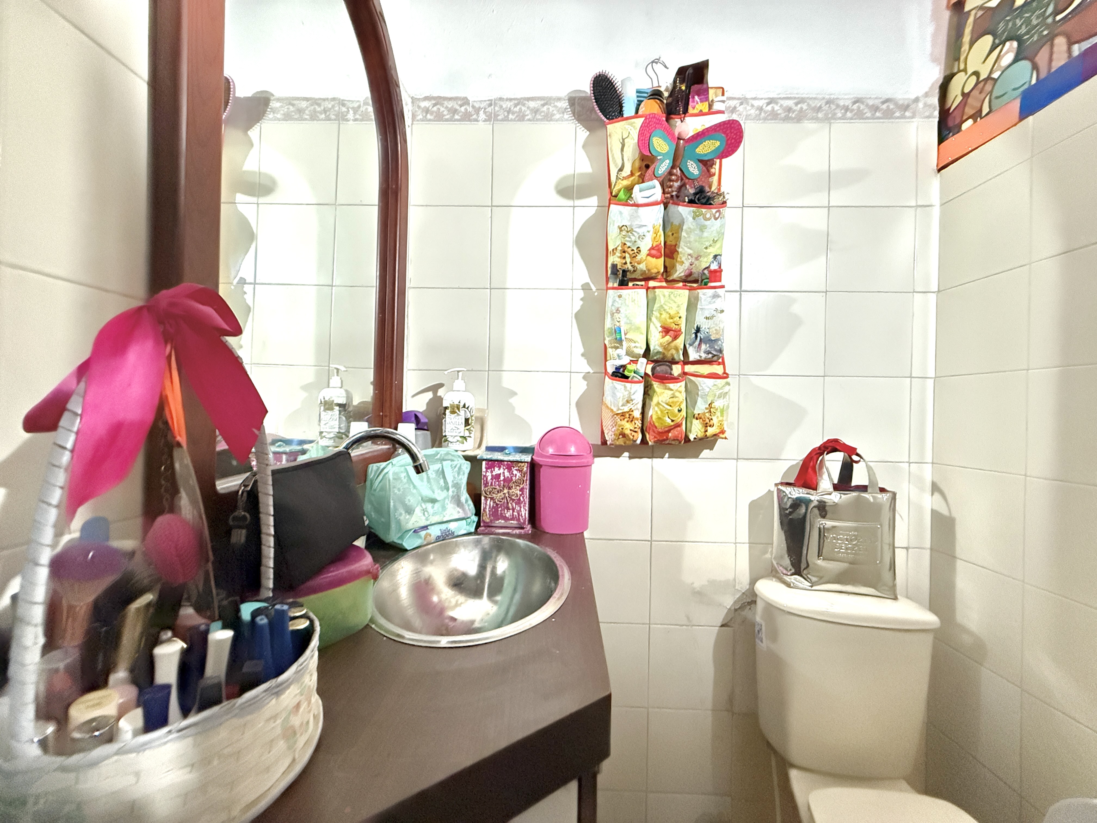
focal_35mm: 14
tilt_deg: +0.0
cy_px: 412
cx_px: 548
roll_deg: -1.2
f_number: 2.2
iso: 1250
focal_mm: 2.22
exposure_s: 1/60
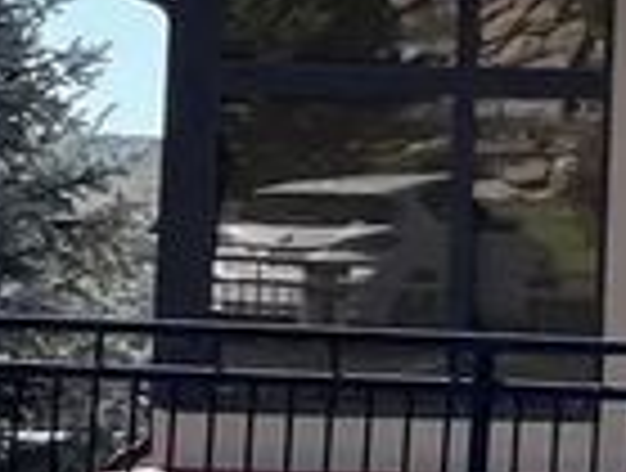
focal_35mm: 191
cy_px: 211
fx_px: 3463
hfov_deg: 8.5
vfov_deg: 7.8
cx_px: 1914
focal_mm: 4.2
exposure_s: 1/1825
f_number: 1.6
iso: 32
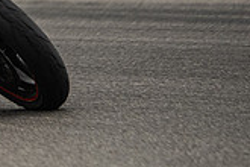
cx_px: -165
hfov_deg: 2.0
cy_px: -86
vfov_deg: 1.3
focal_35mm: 1053
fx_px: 7312
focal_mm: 200
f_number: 2
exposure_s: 1/5000
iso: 500
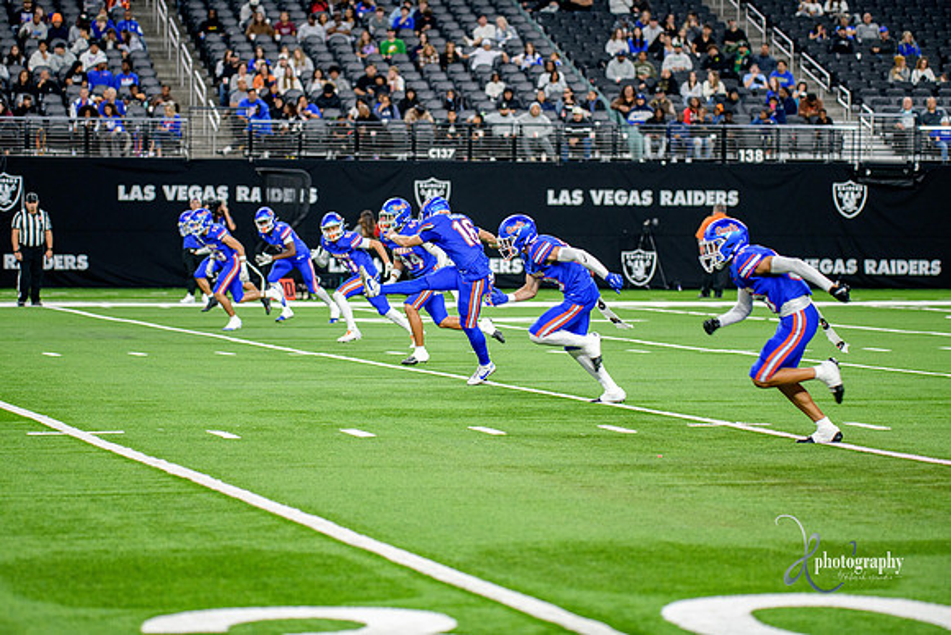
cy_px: 318
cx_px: 476
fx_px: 3303
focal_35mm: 125
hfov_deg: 16.4
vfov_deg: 11.0
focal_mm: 125
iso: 1000
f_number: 2.8
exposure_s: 1/400
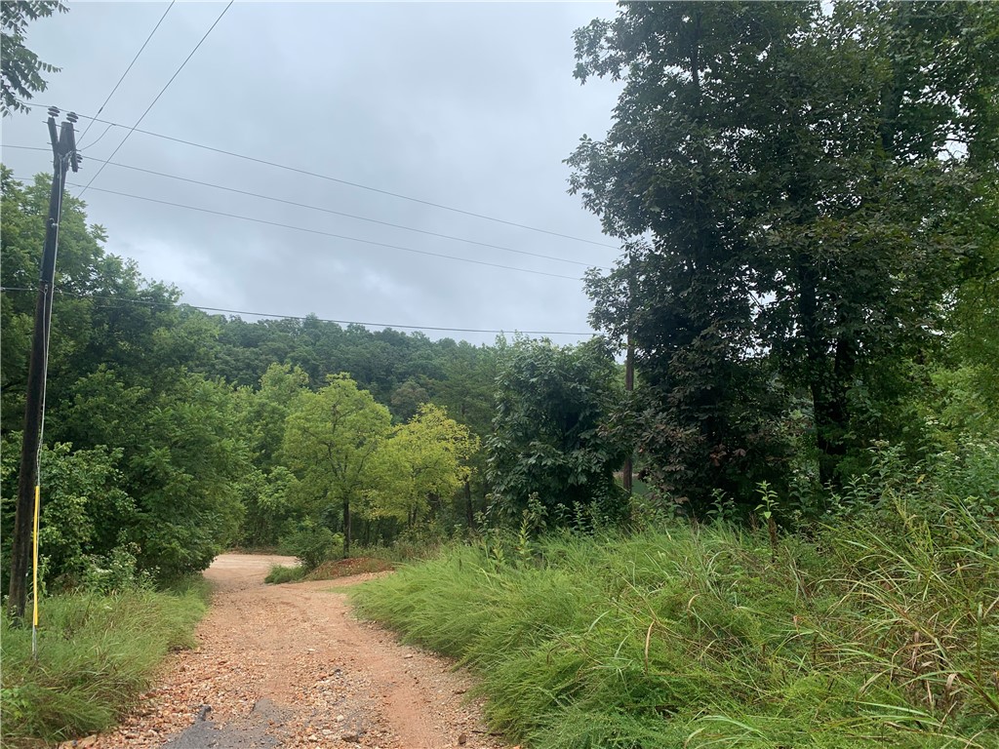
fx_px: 750
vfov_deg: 53.1
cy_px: 374
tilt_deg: +4.1
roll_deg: -0.1
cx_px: 500
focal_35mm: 26
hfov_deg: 67.3
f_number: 1.8
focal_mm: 4.25
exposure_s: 1/2208
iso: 25
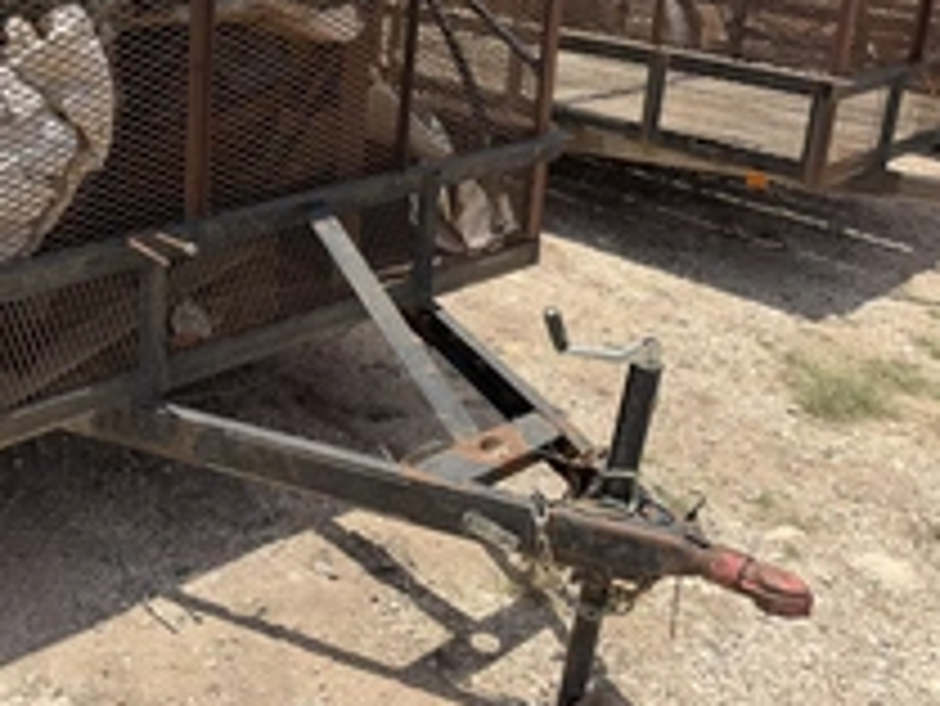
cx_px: 171
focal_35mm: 46
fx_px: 1250
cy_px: 139
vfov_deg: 30.8
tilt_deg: -18.7
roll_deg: -4.4
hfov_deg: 39.4
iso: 80
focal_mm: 6.76
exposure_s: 1/3584
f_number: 1.78
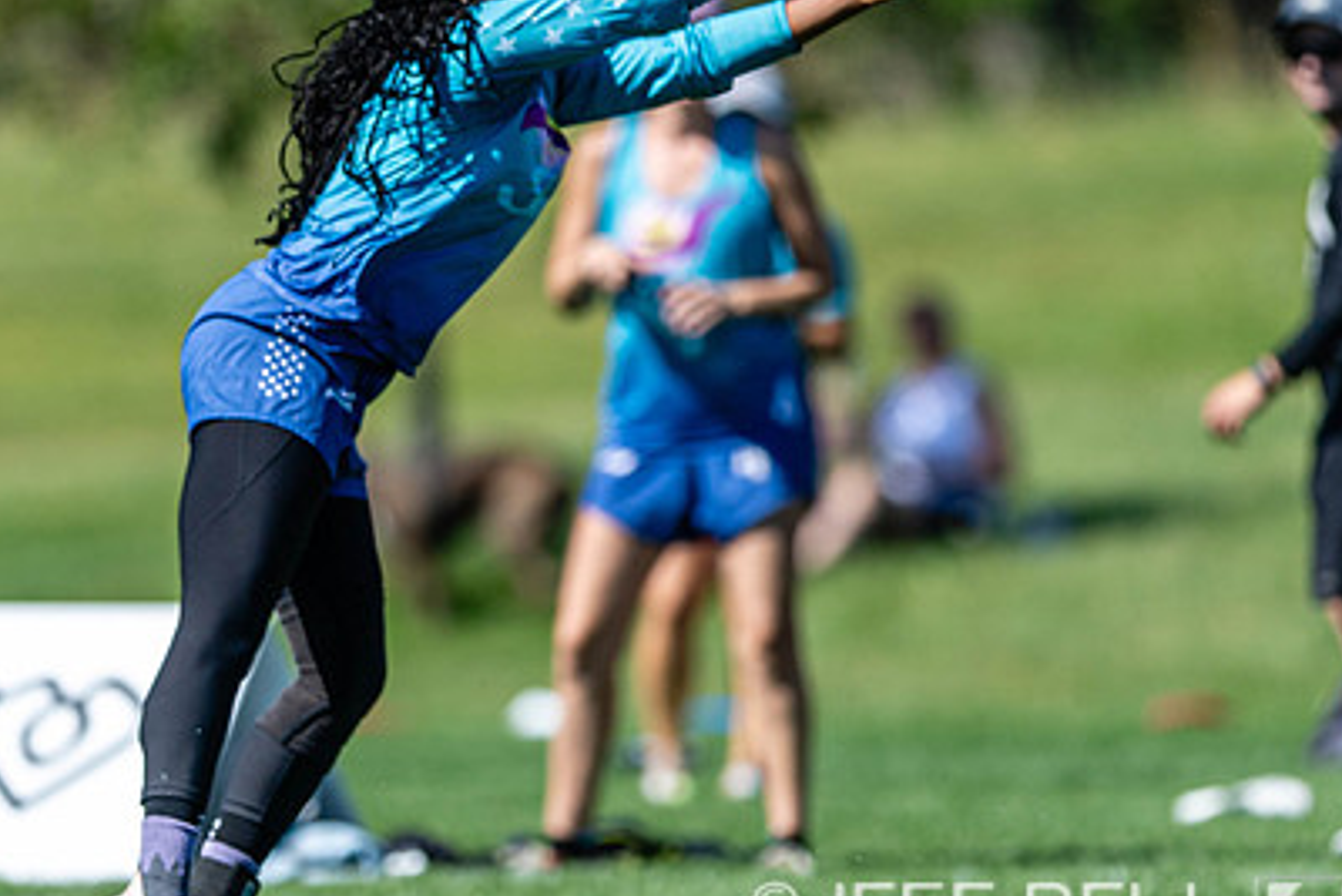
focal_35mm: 938
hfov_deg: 2.2
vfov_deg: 1.5
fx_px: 34977
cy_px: 368
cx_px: 530
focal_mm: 400
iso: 100
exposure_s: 1/2500
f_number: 2.8
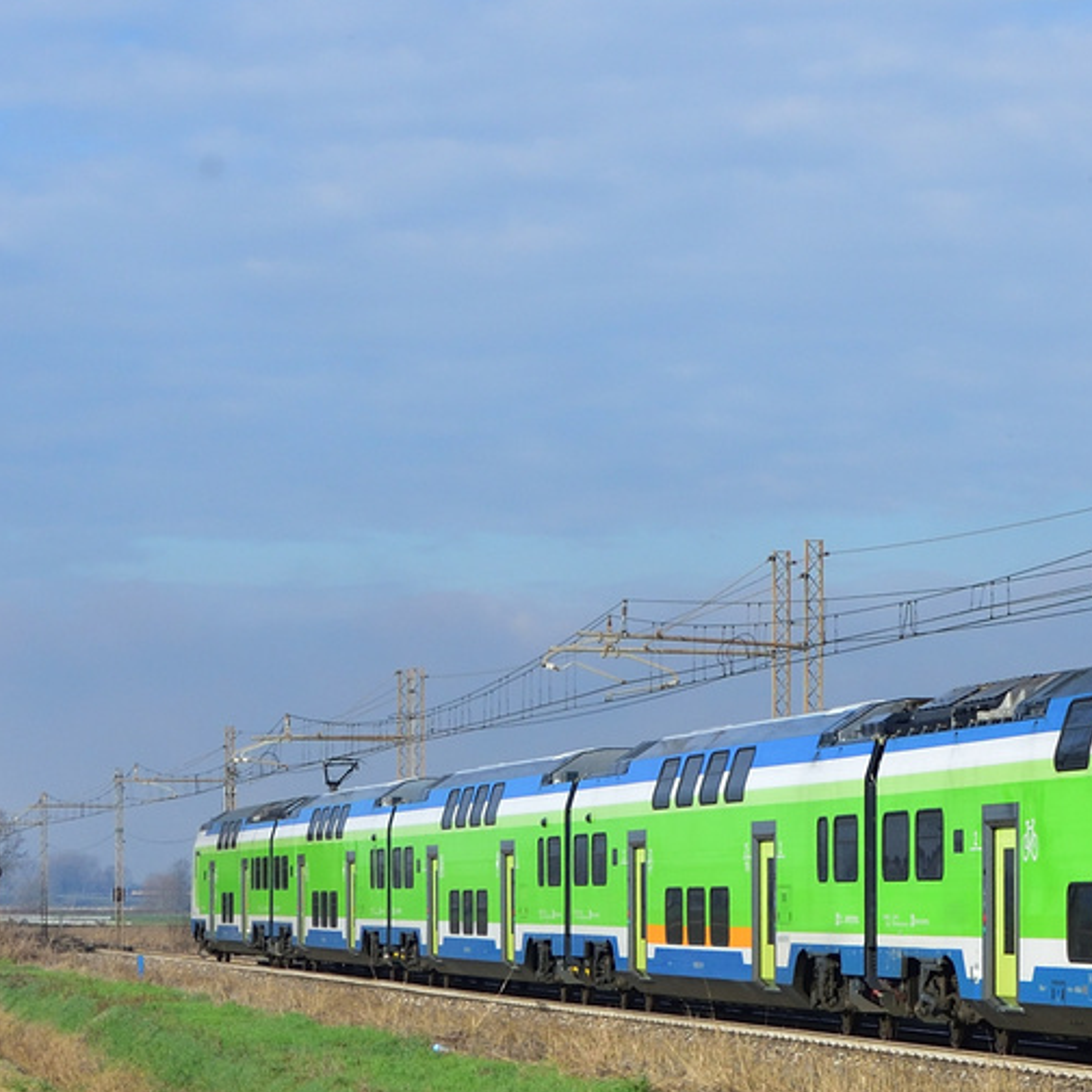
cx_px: 635
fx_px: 5889
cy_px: 713
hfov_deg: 10.6
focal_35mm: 165
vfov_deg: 10.6
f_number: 7.1
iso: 200
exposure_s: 1/800
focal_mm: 34
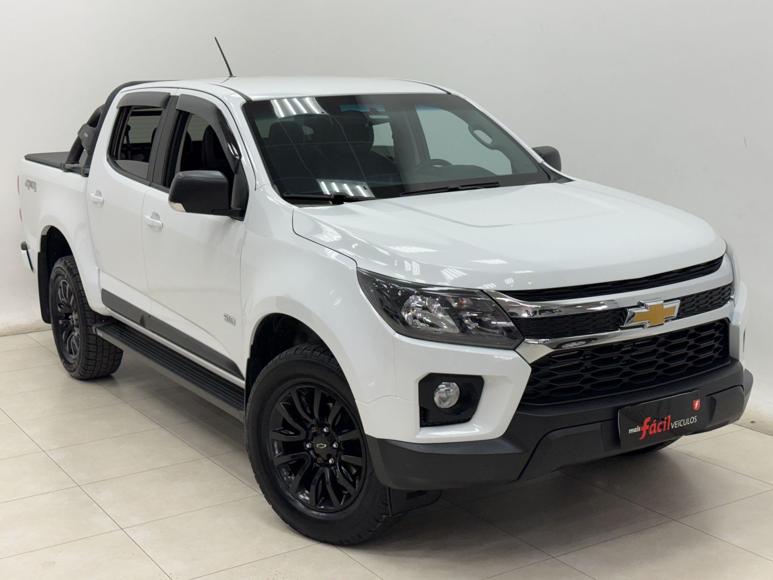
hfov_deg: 39.7
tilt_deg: -10.1
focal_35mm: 48
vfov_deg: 30.3
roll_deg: +1.8
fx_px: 1072
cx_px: 386
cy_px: 290
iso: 64
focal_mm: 6.76
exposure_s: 1/120
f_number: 1.78
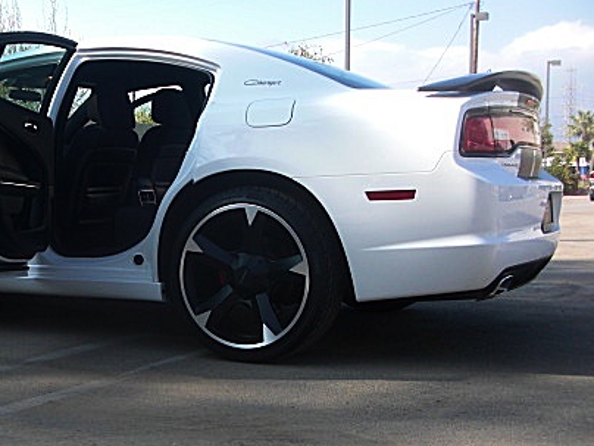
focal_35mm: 57
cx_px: 138
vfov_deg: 25.6
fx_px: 978
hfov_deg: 33.0
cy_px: 265
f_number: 2.8
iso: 50
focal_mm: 6.3
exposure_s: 1/400
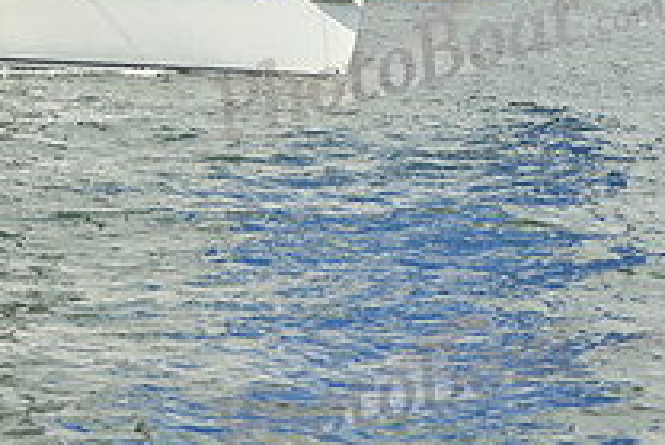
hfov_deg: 9.4
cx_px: 51
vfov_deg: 6.3
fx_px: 4011
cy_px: -66
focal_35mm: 217
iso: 320
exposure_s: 1/1250
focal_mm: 78
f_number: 9
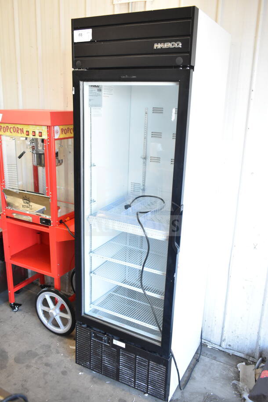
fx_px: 335
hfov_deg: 43.6
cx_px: 134
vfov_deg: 61.9
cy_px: 201
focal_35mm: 30
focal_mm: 20
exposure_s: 1/80
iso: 1600
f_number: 4.5
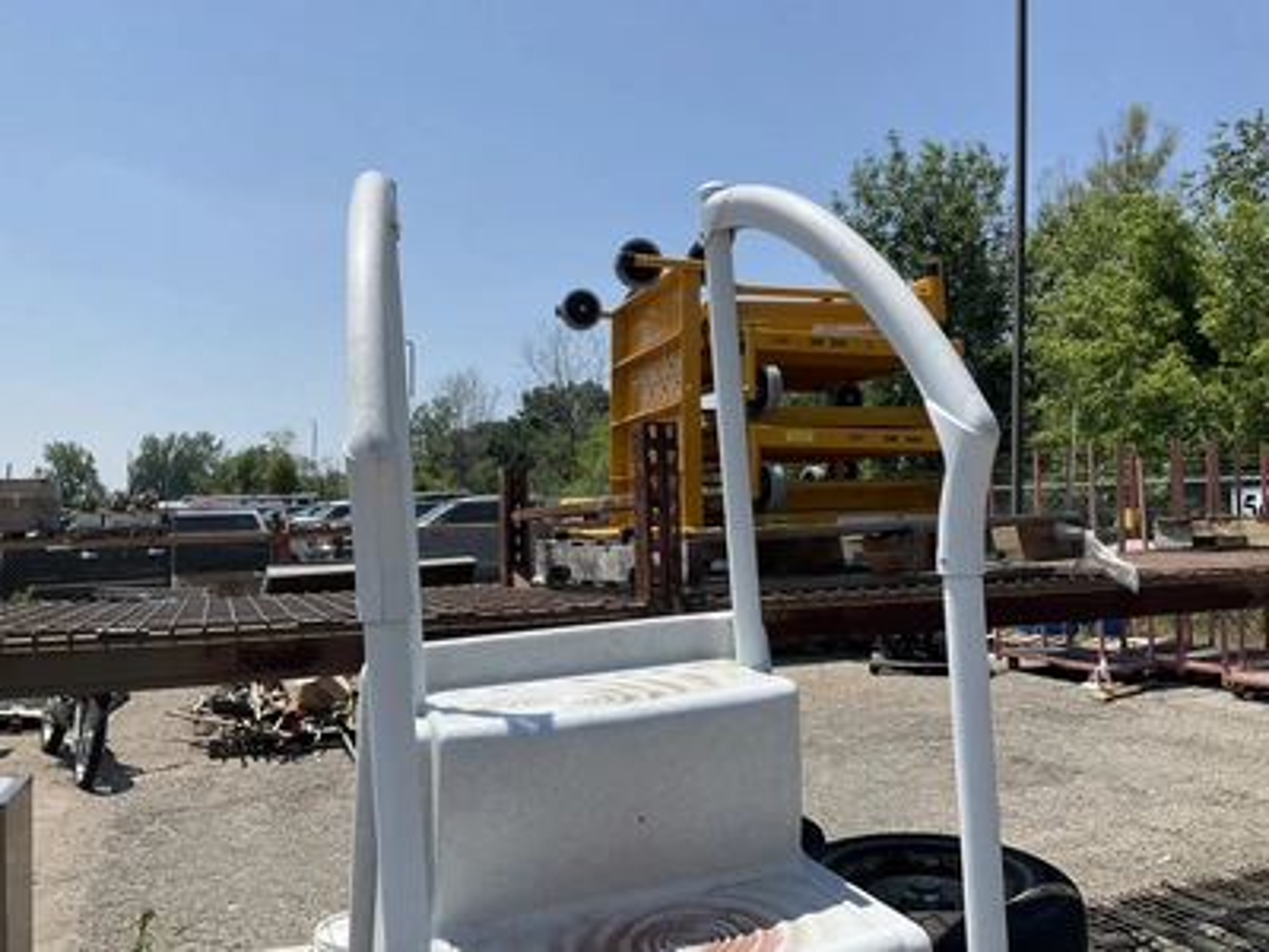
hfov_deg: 61.7
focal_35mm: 29
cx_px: 634
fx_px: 1063
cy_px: 476
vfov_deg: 48.2
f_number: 1.8
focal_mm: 3
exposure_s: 1/2538
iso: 25
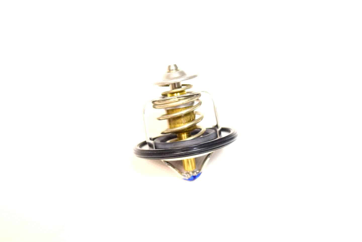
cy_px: 121
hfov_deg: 37.8
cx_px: 181
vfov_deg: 25.8
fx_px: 528
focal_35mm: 52
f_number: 4.5
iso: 1000
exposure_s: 1/60
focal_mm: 35
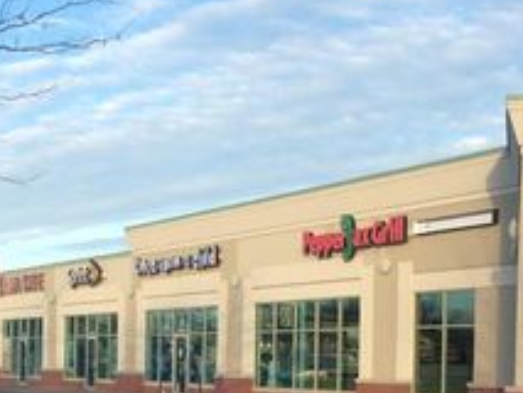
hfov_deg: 25.9
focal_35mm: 75
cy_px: 387
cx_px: 314
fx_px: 1134
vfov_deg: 19.1
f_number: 2.4
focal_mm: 3.3
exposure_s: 1/469
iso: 32
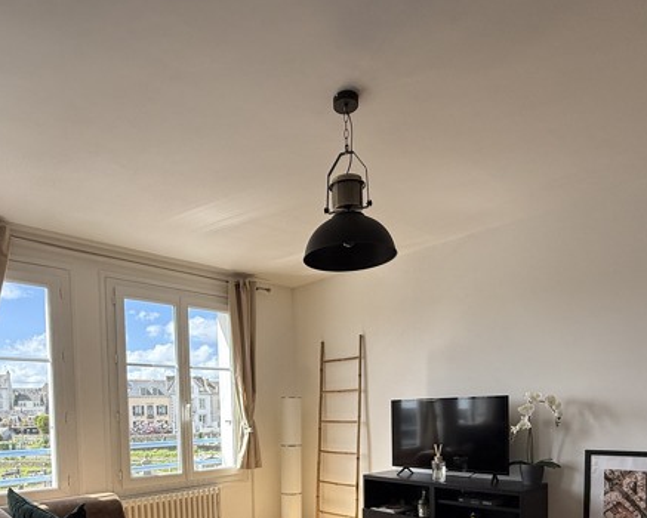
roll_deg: +1.2
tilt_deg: -1.2
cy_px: 428
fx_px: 479
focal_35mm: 25
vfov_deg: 52.5
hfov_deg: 68.0
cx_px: 302
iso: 64
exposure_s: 1/433
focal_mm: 2.22
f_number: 2.2
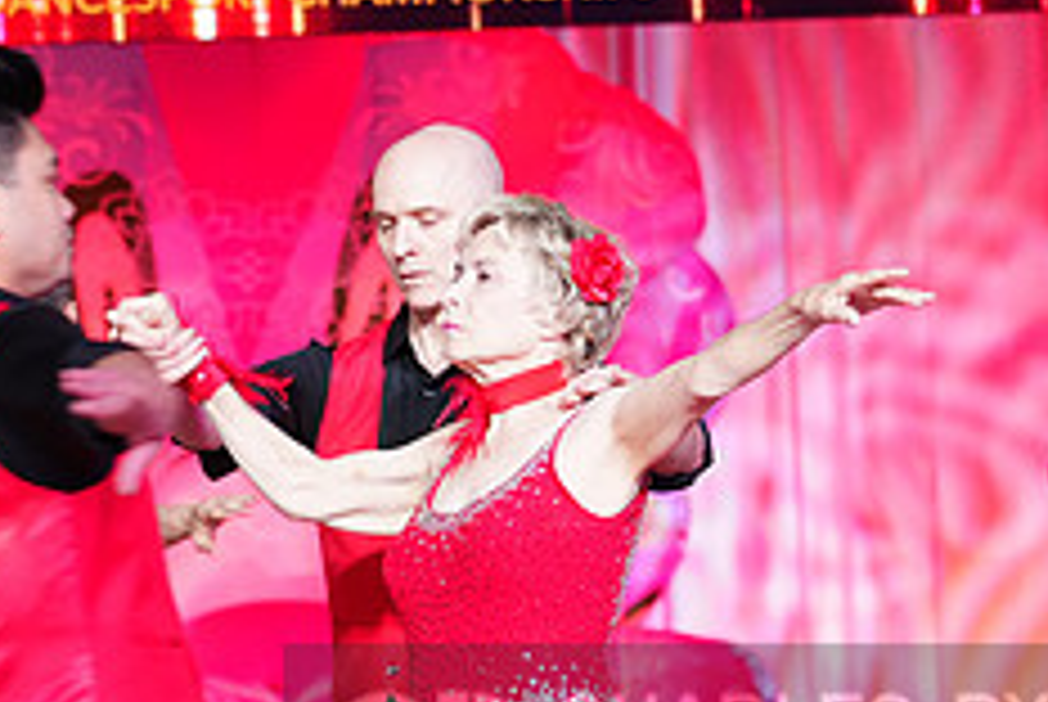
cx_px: 774
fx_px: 7607
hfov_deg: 7.9
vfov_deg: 5.3
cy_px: 763
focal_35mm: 261
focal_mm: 105
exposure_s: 1/400
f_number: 4
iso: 2500
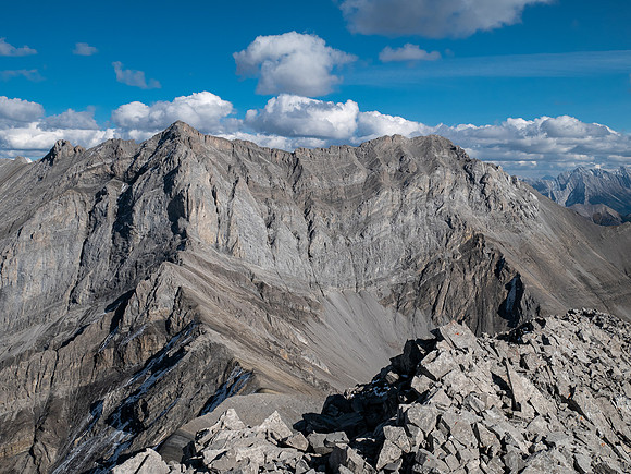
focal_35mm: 36
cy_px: 237
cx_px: 316
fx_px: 656
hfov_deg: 51.4
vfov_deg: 39.7
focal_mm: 18
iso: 200
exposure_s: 1/800
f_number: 8
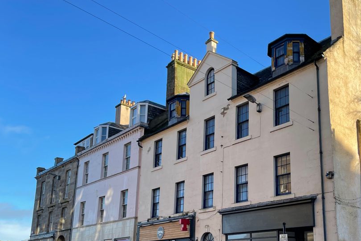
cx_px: 240
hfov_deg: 50.9
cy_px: 184
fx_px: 371
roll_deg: +0.5
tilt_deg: +14.1
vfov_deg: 35.1
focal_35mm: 37
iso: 32
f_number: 1.6
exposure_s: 1/1092
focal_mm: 4.2
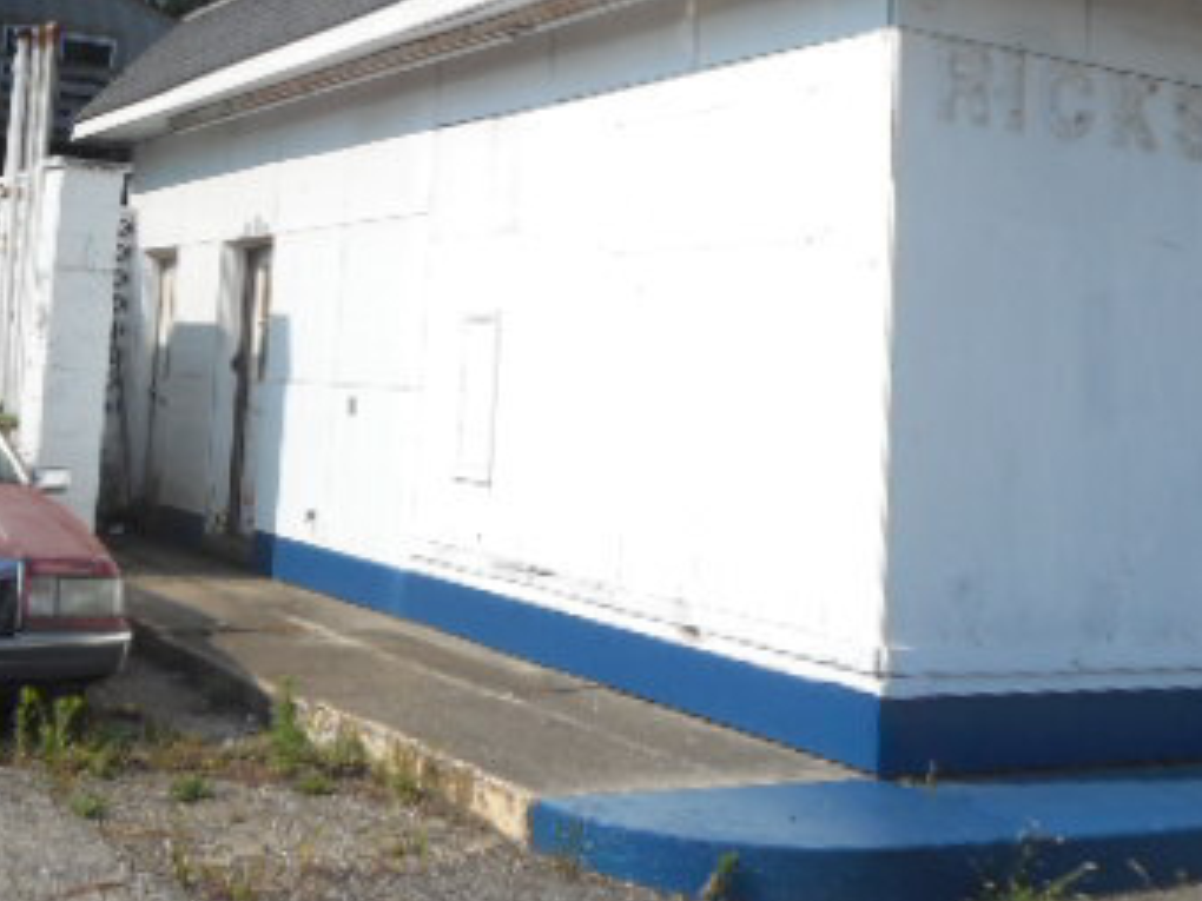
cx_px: 371
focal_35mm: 47
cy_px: 166
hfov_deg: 39.8
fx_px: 1632
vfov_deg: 30.1
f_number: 3.7
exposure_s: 1/800
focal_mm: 4.5
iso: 80
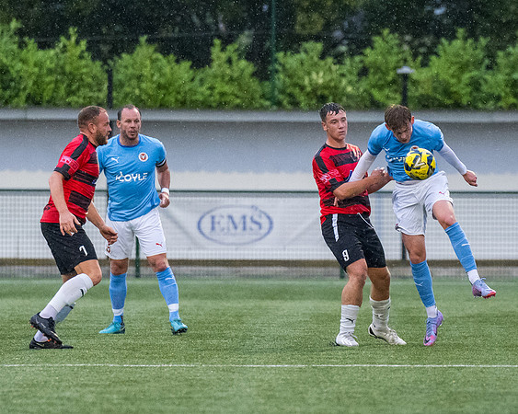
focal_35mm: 565
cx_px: 365
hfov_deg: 3.4
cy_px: 225
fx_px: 8657
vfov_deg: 2.7
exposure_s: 1/1250
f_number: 2.8
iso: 4000
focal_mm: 200
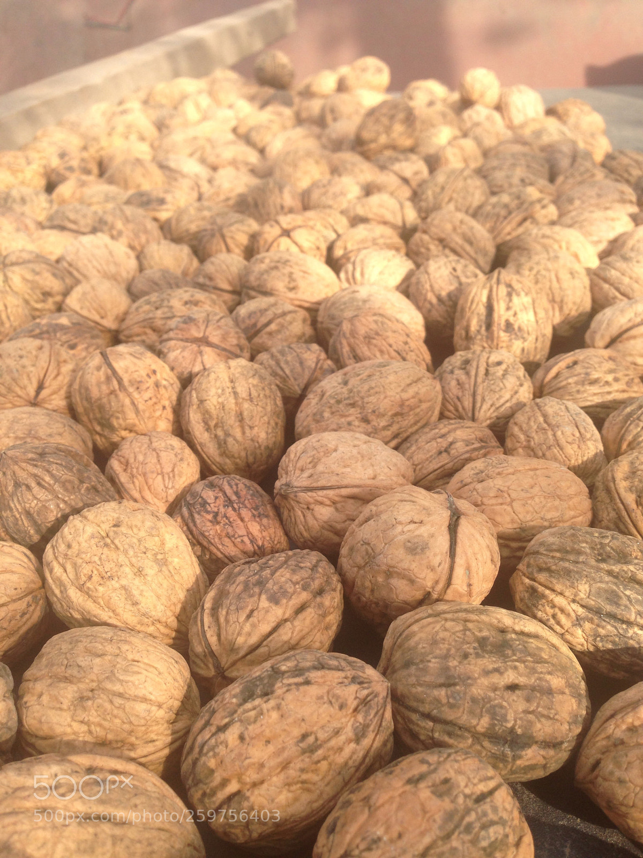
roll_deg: +0.4
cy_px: 429
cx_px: 322
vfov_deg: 55.4
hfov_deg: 42.9
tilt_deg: -27.3
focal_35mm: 33
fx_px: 817
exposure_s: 1/343
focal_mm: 4.12
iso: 50
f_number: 2.4
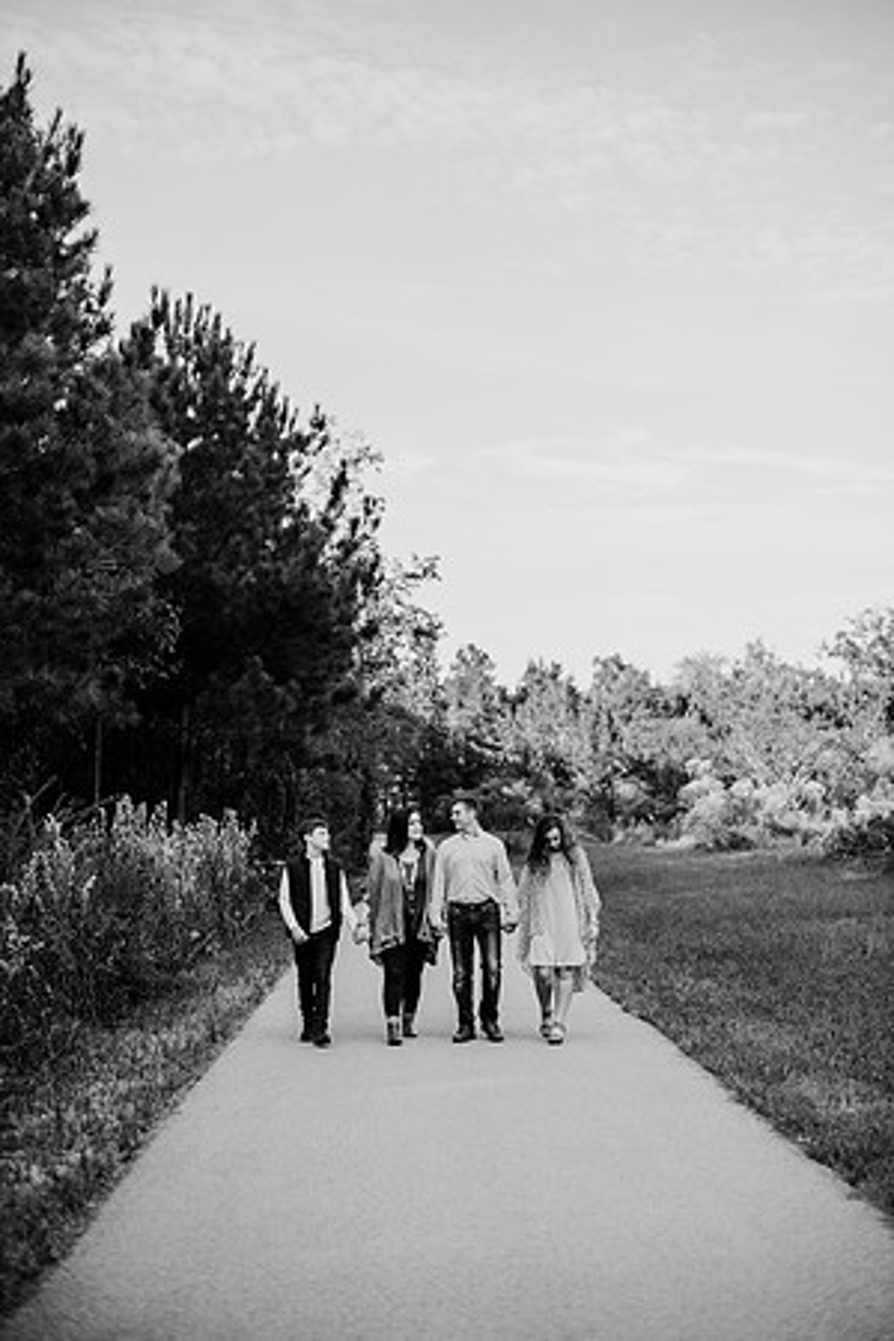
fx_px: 1862
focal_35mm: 50
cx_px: 447
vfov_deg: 39.6
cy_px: 670
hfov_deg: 27.0
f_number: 2.2
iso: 200
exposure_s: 1/1600
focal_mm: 50
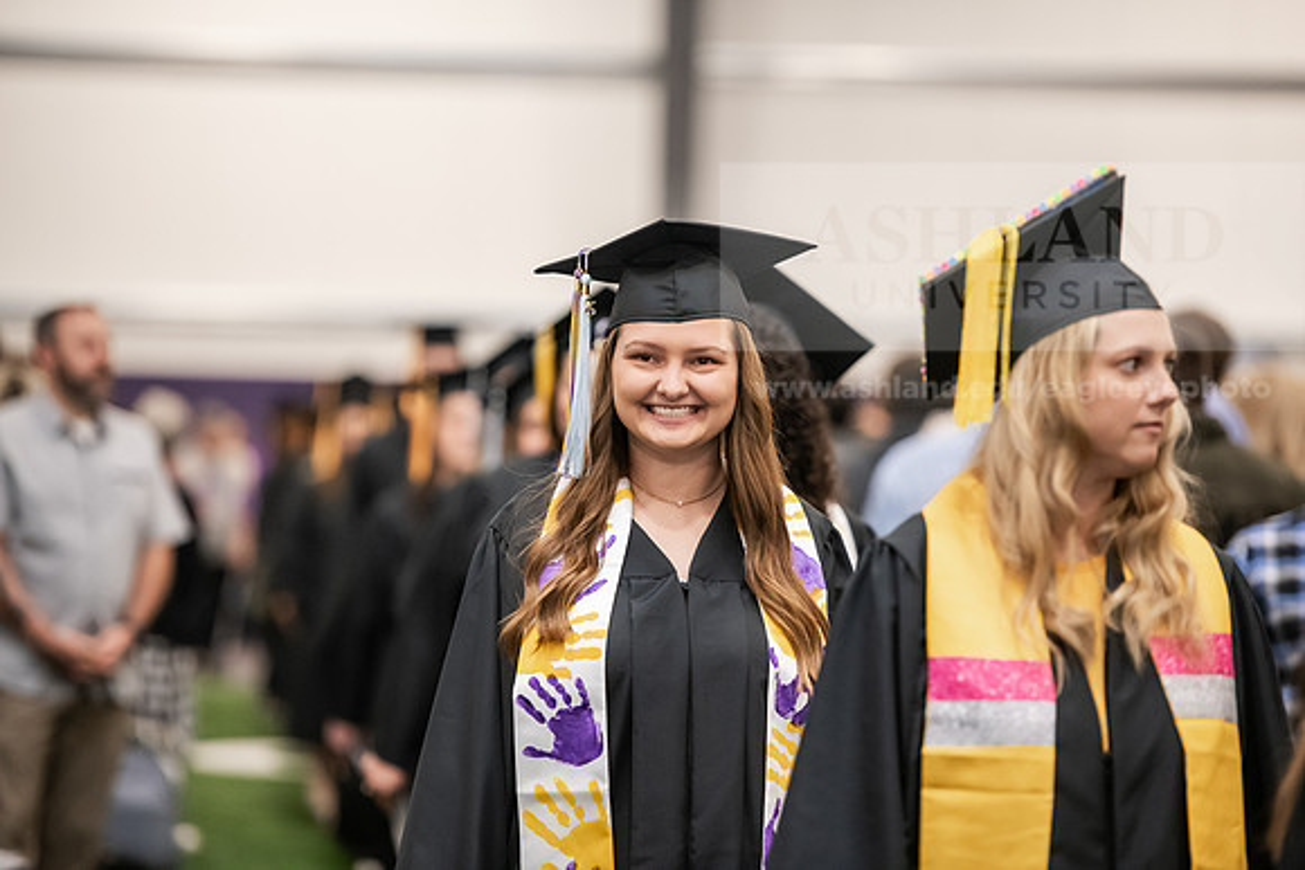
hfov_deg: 11.7
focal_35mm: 175
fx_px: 6345
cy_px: 435
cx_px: 652
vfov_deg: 7.9
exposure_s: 1/200
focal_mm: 175
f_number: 3.2
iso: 2500
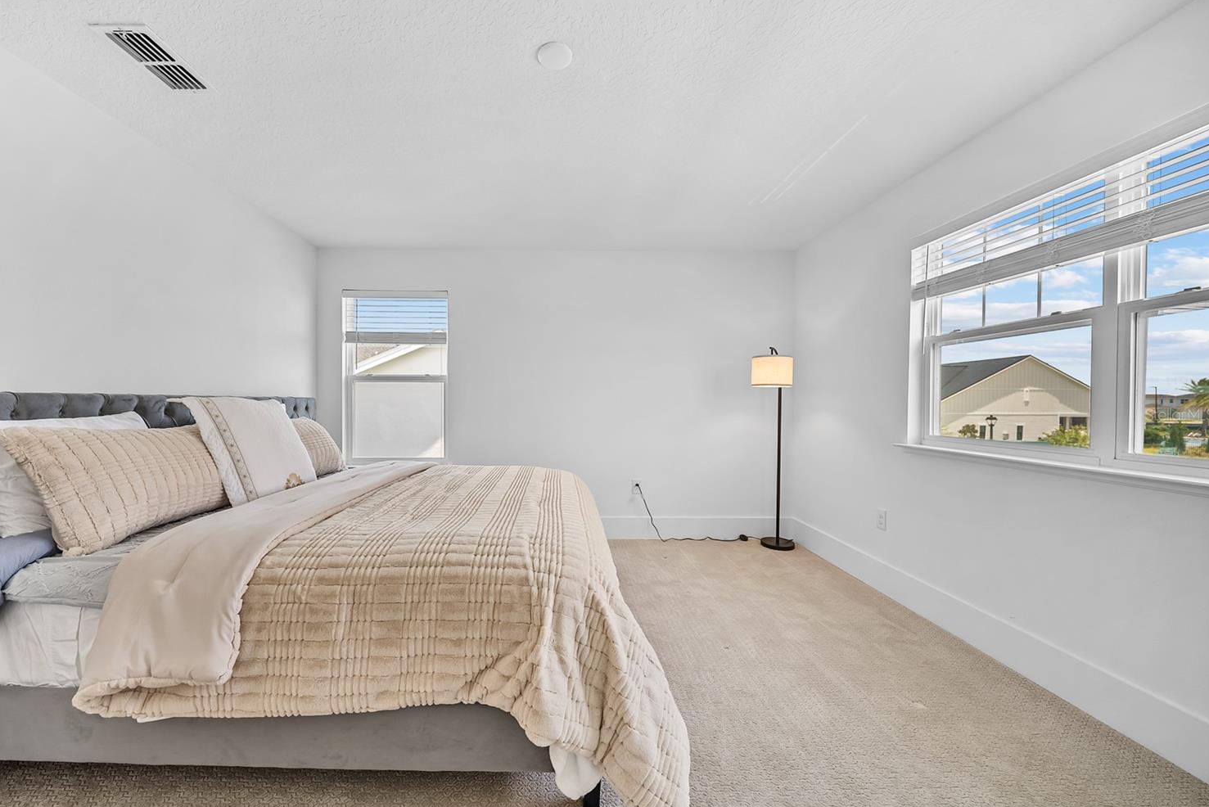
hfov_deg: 108.1
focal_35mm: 13
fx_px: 437
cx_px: 563
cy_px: 414
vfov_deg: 85.5
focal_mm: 12
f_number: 6.3
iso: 320
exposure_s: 1/10
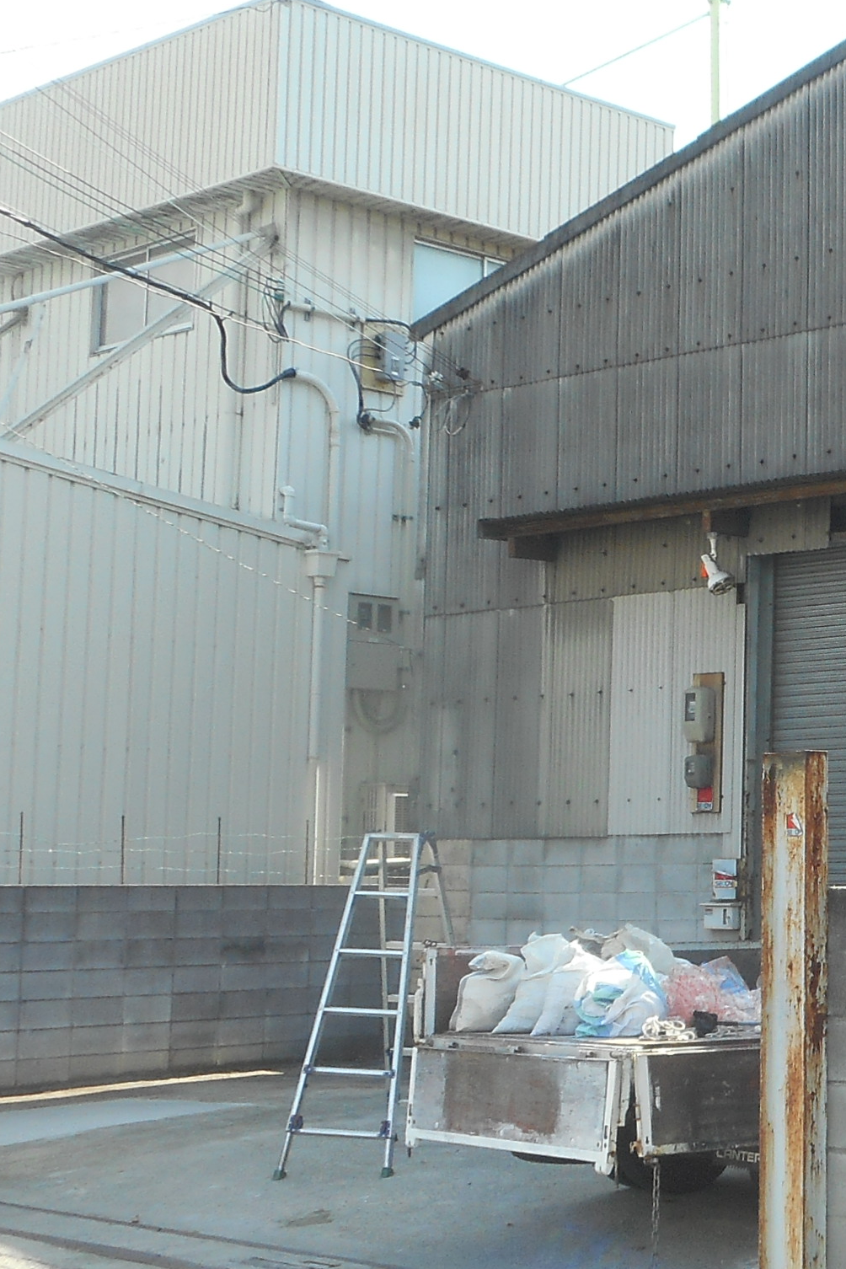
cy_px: 618
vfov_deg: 31.9
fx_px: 2221
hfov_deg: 20.1
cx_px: 1031
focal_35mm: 63
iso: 80
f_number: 3.7
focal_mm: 4.5
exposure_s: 1/200
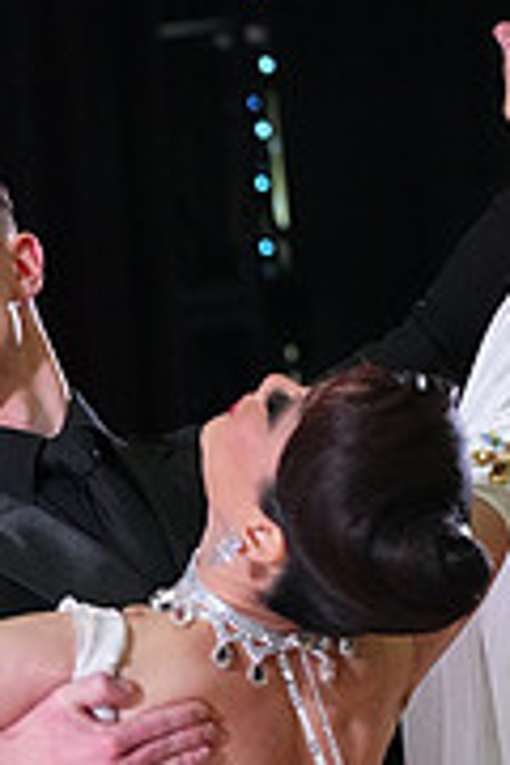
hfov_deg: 3.2
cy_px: 1216
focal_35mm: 429
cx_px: 244
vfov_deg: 4.8
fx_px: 9116
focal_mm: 133
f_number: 6.3
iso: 10000
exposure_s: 1/400
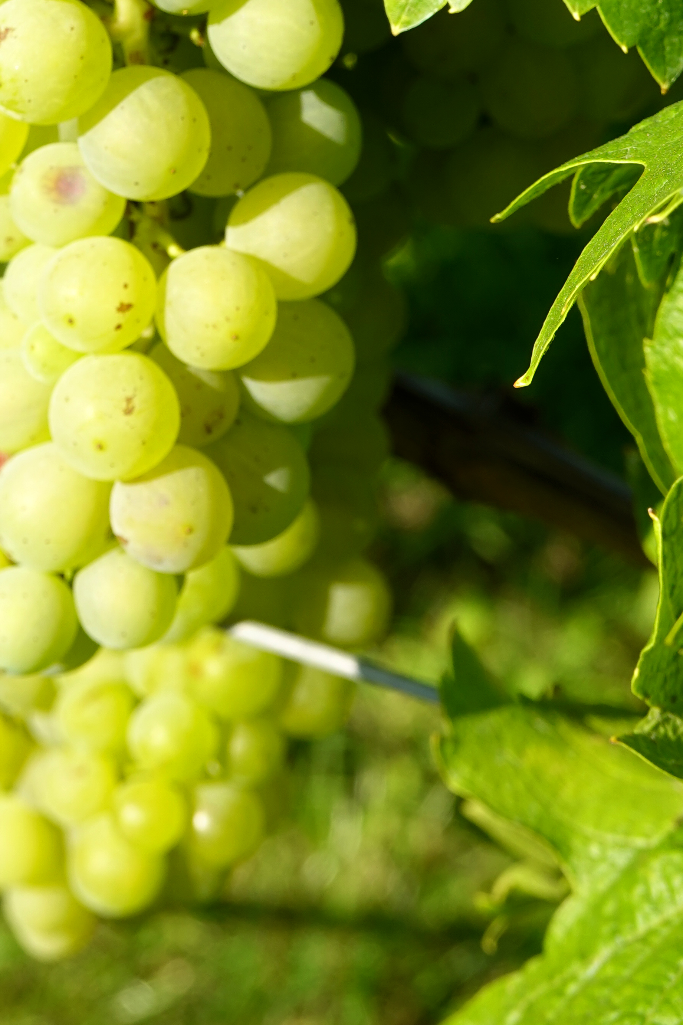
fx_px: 3045
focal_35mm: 107
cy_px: 35
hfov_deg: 12.7
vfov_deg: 18.7
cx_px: 123
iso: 100
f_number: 5
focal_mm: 19.84
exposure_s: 1/200
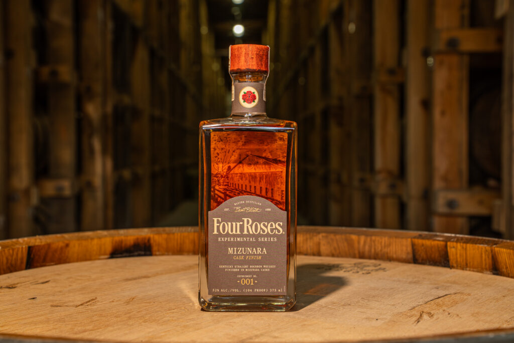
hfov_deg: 35.0
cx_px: 257
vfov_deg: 23.8
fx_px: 814
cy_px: 172
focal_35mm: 57
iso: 800
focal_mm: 57
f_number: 8
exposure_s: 1/100
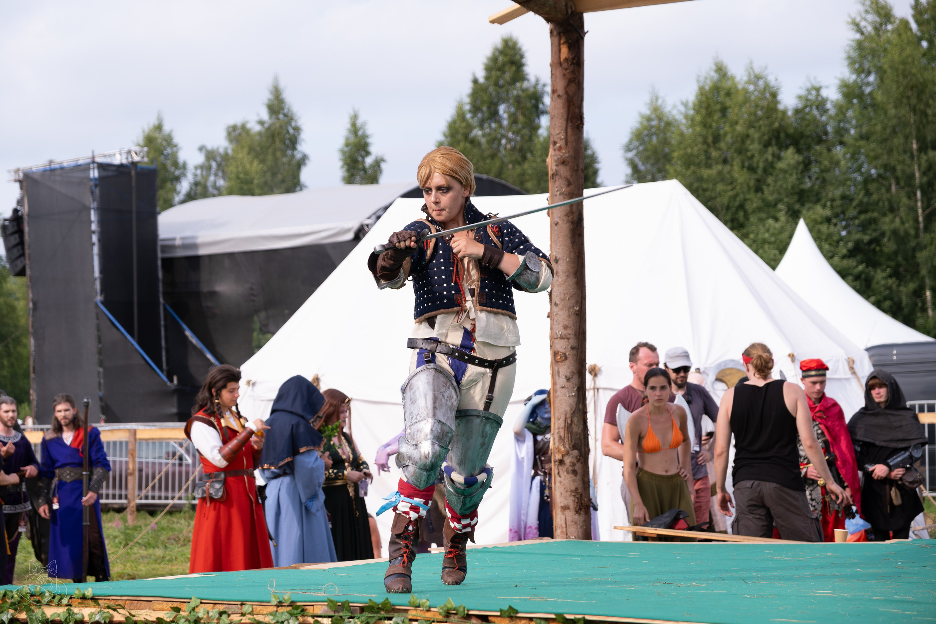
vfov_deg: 16.5
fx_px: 2158
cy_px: 312
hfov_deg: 24.5
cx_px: 468
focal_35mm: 83
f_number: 3.6
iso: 200
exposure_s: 1/1250
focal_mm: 55
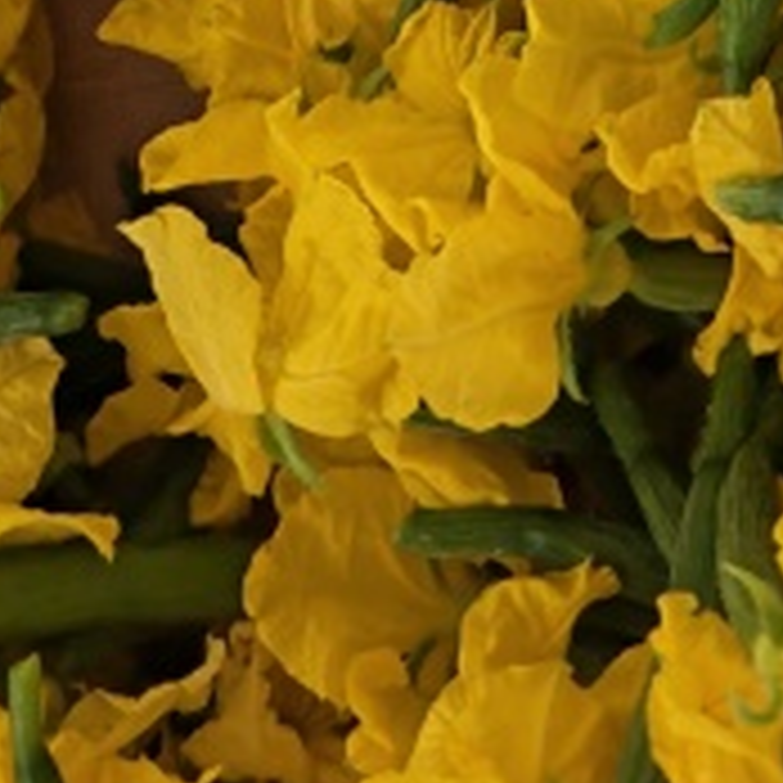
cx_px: 760
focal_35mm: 125
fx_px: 3199
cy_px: -1411
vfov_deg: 10.6
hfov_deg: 13.8
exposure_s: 1/50
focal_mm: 6.55
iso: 50
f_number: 1.6
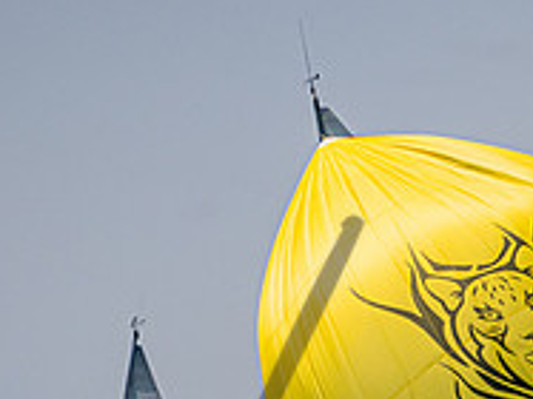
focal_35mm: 1289
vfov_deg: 1.2
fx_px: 19835
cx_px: 545
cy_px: 598
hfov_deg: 1.5
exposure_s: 1/4000
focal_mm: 320
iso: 500
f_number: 8
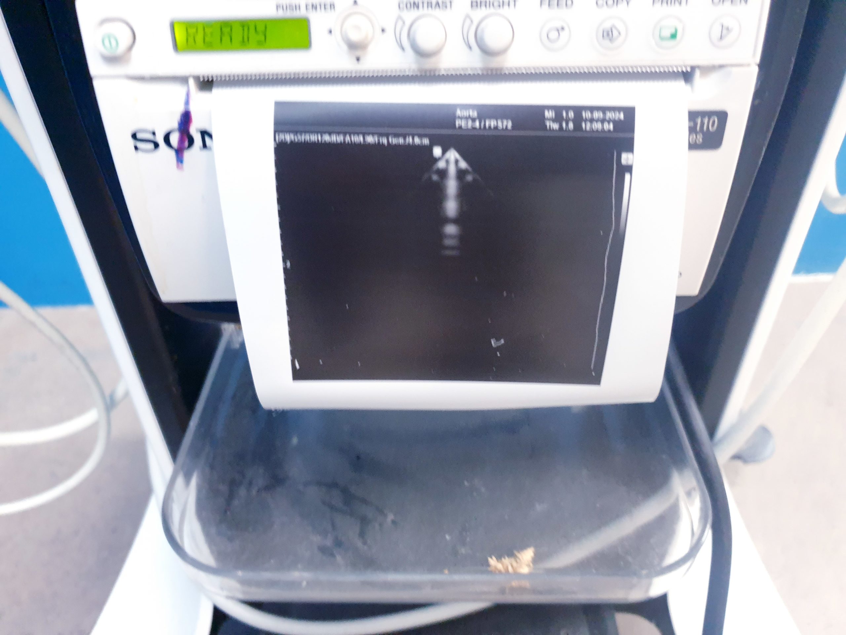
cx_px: 423
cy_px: 318
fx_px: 635
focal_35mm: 26
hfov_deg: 67.3
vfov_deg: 53.1
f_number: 1.5
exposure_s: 1/50
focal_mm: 4.3
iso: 320
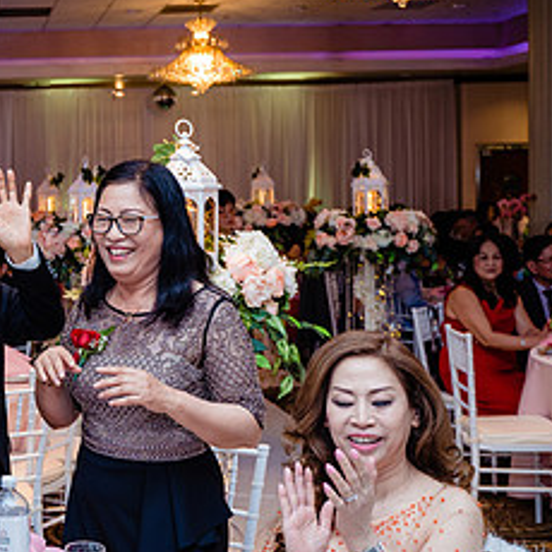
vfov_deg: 28.6
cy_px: 258
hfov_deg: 26.5
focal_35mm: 60
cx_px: -41
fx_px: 1082
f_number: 3.5
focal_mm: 28
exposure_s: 1/160
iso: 1600
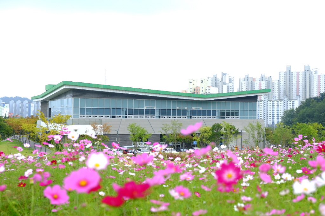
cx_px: 162
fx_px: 406
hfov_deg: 43.6
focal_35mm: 45
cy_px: 108
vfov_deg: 29.8
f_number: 3.6
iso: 100
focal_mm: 30.2
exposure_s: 1/320
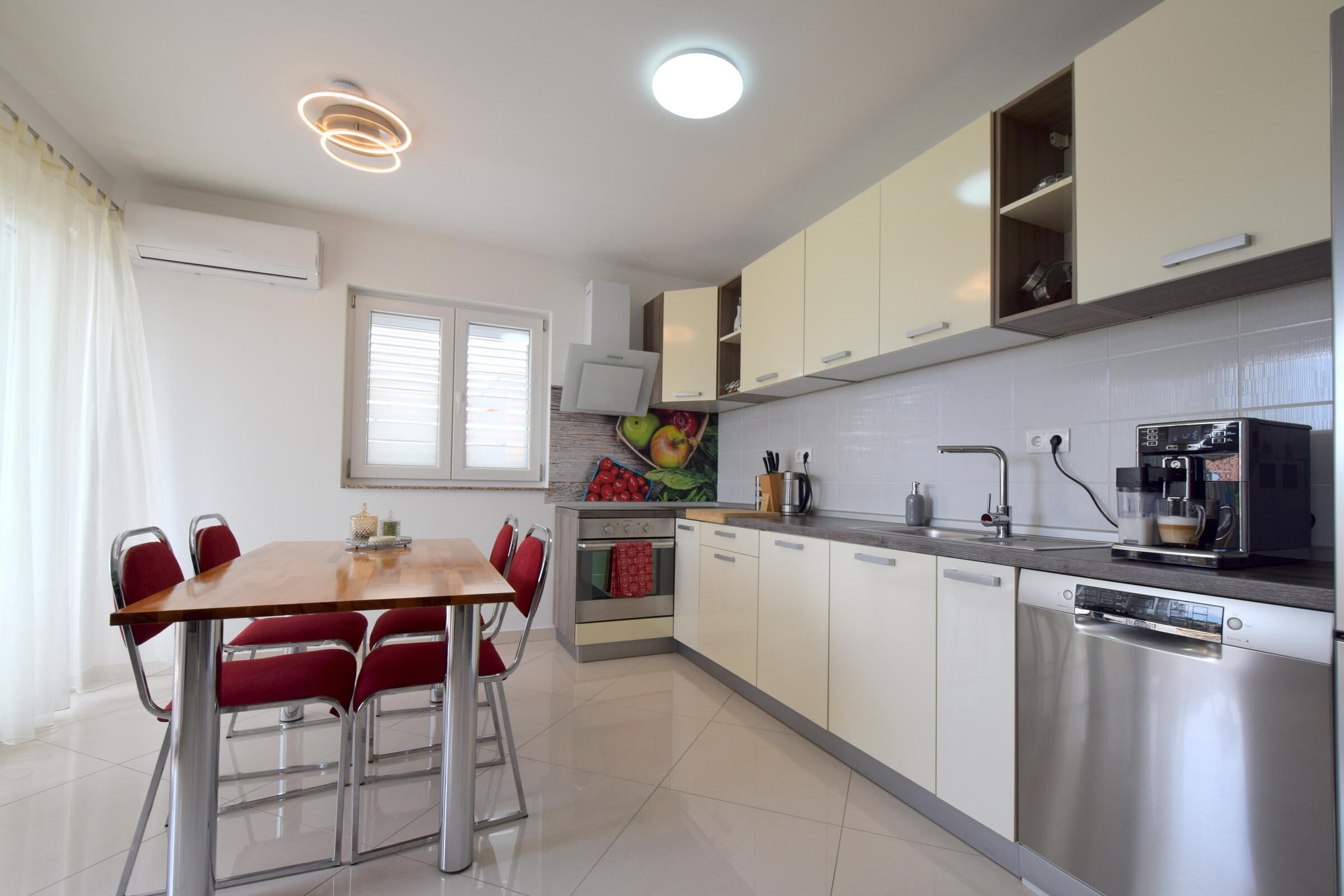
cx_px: 672
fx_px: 560
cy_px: 448
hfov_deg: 100.4
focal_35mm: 15
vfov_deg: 77.3
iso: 400
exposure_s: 1/200
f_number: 7.1
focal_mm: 10
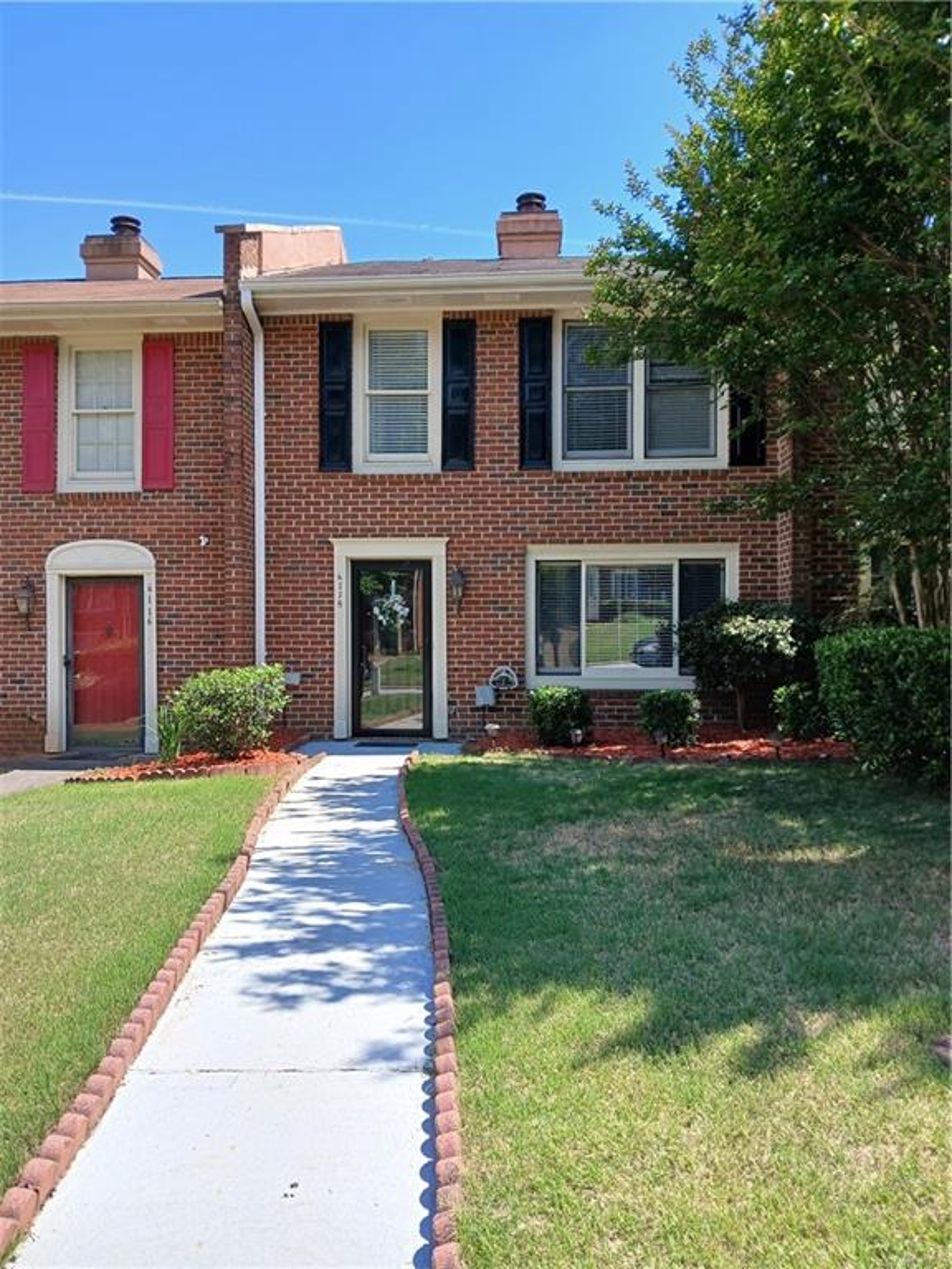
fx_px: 953
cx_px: 476
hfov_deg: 53.1
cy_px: 634
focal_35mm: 26
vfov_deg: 67.3
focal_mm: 3.98
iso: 20
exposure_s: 1/258
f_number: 1.8
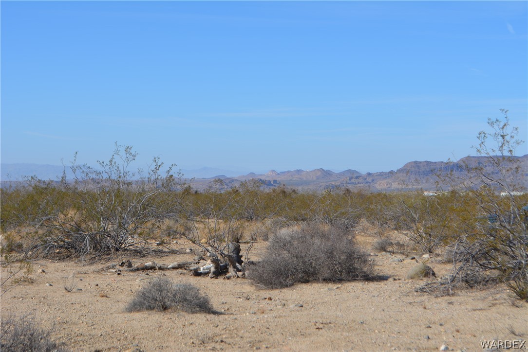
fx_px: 1211
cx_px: 264
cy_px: 176
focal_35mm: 82
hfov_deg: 24.6
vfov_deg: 16.6
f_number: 8
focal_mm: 55
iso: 100
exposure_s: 1/320
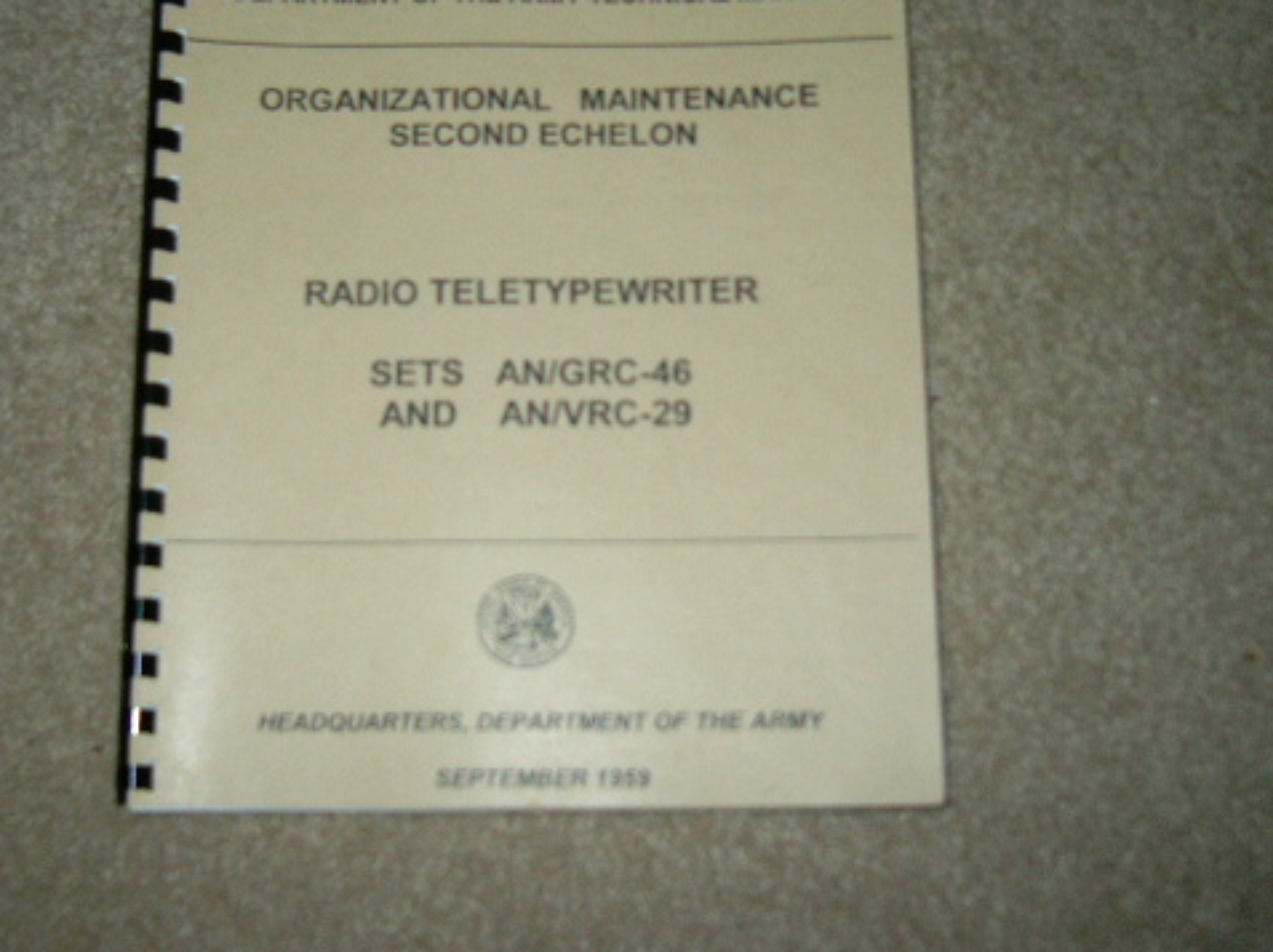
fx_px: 1727
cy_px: 352
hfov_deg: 40.3
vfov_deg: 30.7
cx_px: 523
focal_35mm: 47
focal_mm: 5.8
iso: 100
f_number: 2.8
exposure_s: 1/60
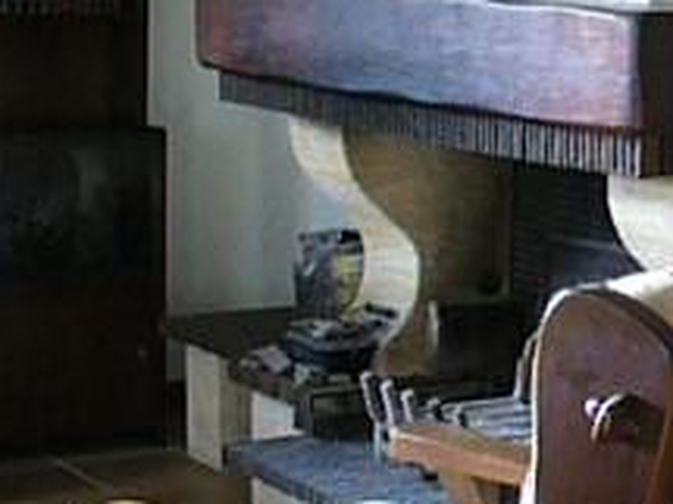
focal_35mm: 110
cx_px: 964
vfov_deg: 13.3
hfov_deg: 16.5
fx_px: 2137
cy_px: 25
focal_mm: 6.1
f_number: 2.8
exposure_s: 1/50
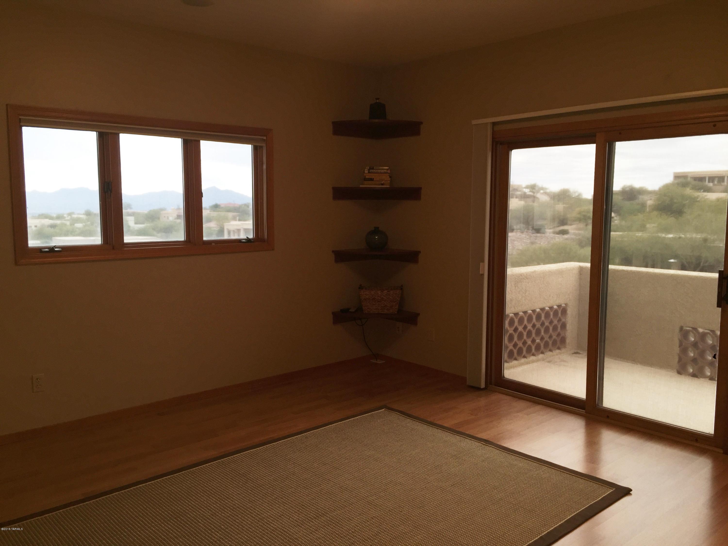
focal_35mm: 29
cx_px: 364
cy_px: 273
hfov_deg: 61.7
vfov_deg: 48.2
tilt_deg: -5.4
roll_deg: -0.4
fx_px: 610
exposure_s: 1/39
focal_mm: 4.15
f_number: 2.2
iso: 32
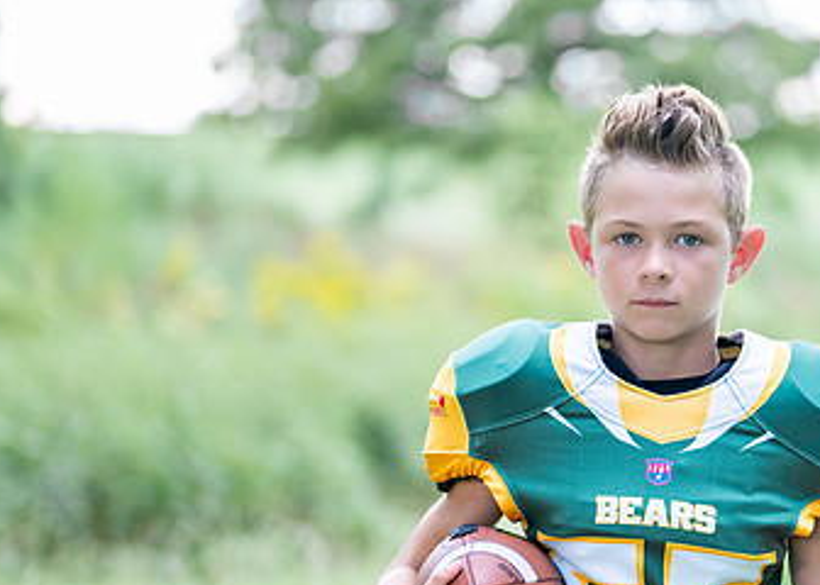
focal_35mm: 111
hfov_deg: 17.9
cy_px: 395
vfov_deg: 12.9
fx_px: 2585
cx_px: 640
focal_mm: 50
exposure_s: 1/1250
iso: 320
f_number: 1.2
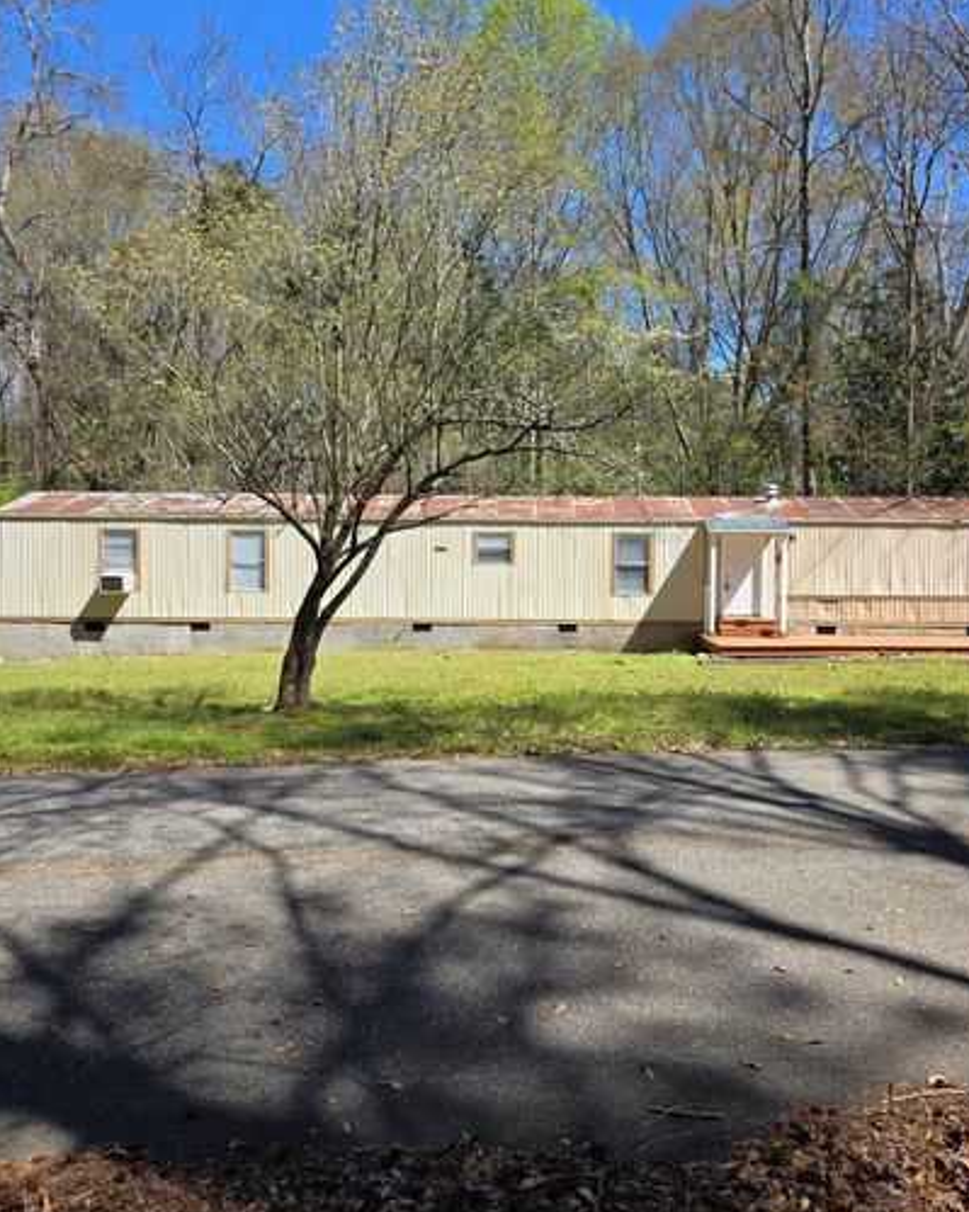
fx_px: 1076
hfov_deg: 48.4
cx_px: 522
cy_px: 572
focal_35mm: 30
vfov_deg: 58.7
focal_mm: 6.3
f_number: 1.7
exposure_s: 1/3177
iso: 80
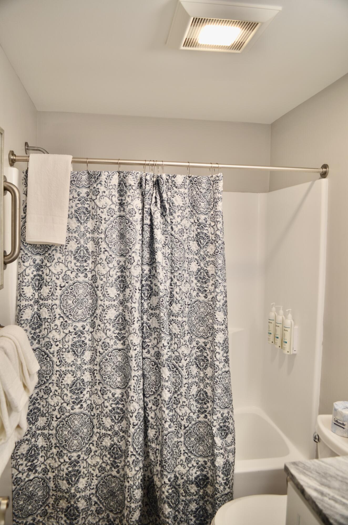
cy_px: 262
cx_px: 174
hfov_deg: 47.7
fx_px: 393
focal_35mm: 27
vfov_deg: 67.5
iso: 100
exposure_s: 1/10
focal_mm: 18
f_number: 3.5
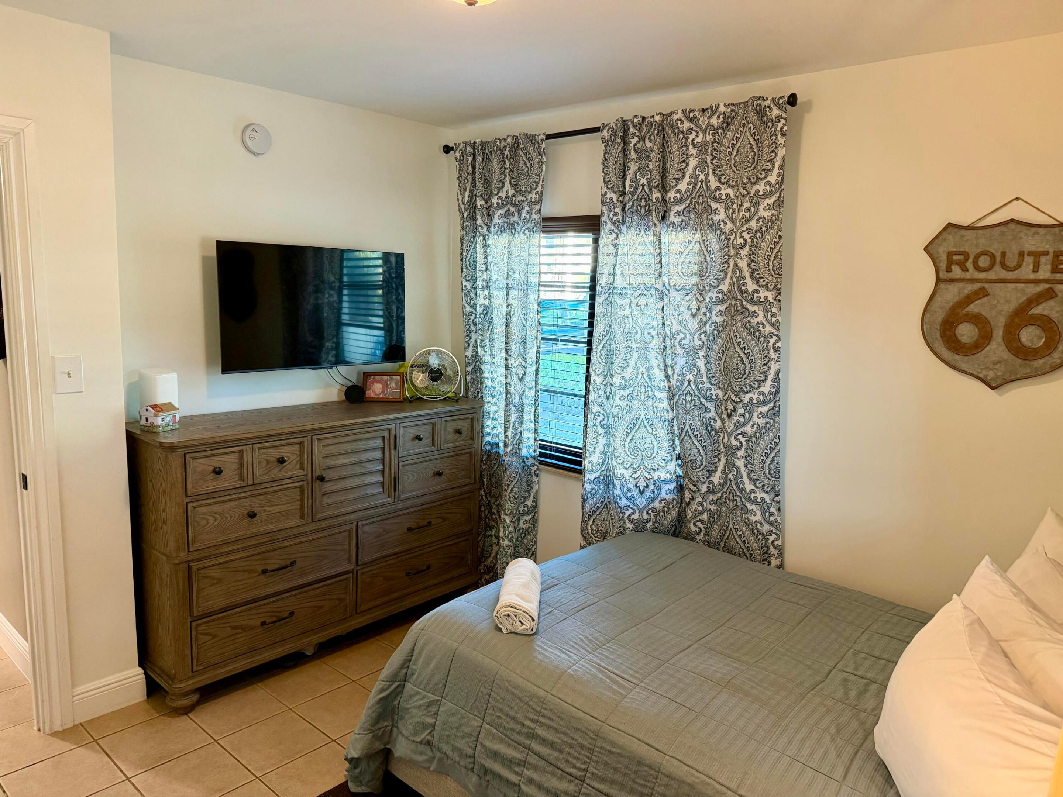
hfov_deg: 71.6
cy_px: 398
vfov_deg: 56.8
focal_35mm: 24
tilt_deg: -8.3
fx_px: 737
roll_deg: -1.4
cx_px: 532
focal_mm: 6.76
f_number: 1.78
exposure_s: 1/60
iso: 320
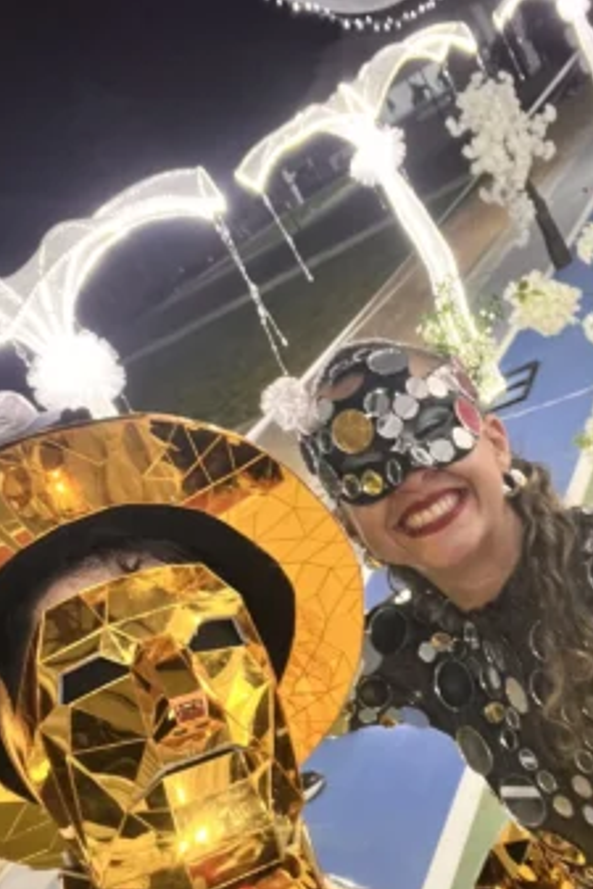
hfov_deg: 36.0
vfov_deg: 51.6
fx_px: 913
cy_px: 525
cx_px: 306
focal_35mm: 37
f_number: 2.2
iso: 320
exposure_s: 1/60
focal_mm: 2.71
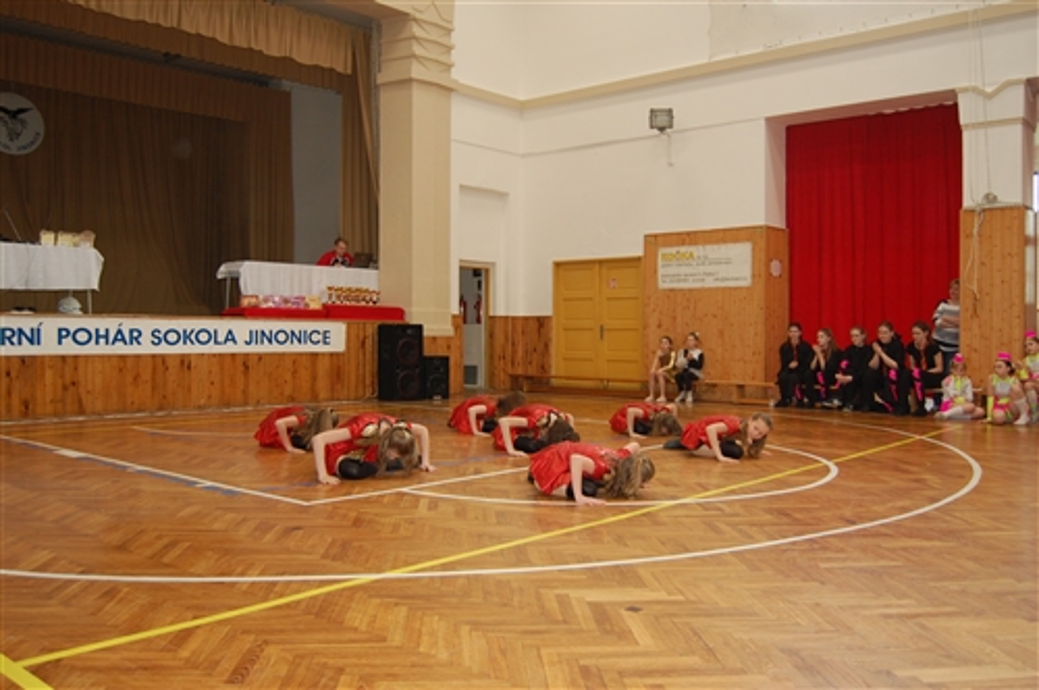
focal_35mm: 30
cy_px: 345
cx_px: 520
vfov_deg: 43.5
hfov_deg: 62.0
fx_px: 865
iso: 400
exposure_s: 1/60
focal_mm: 20
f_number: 3.8
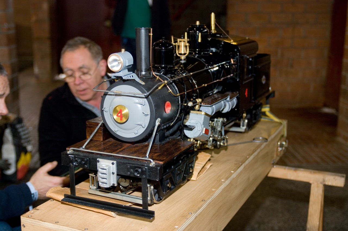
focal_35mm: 50
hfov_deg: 40.0
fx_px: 478
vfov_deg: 27.2
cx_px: 174
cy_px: 116
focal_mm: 33
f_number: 2.8
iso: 400
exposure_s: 1/60
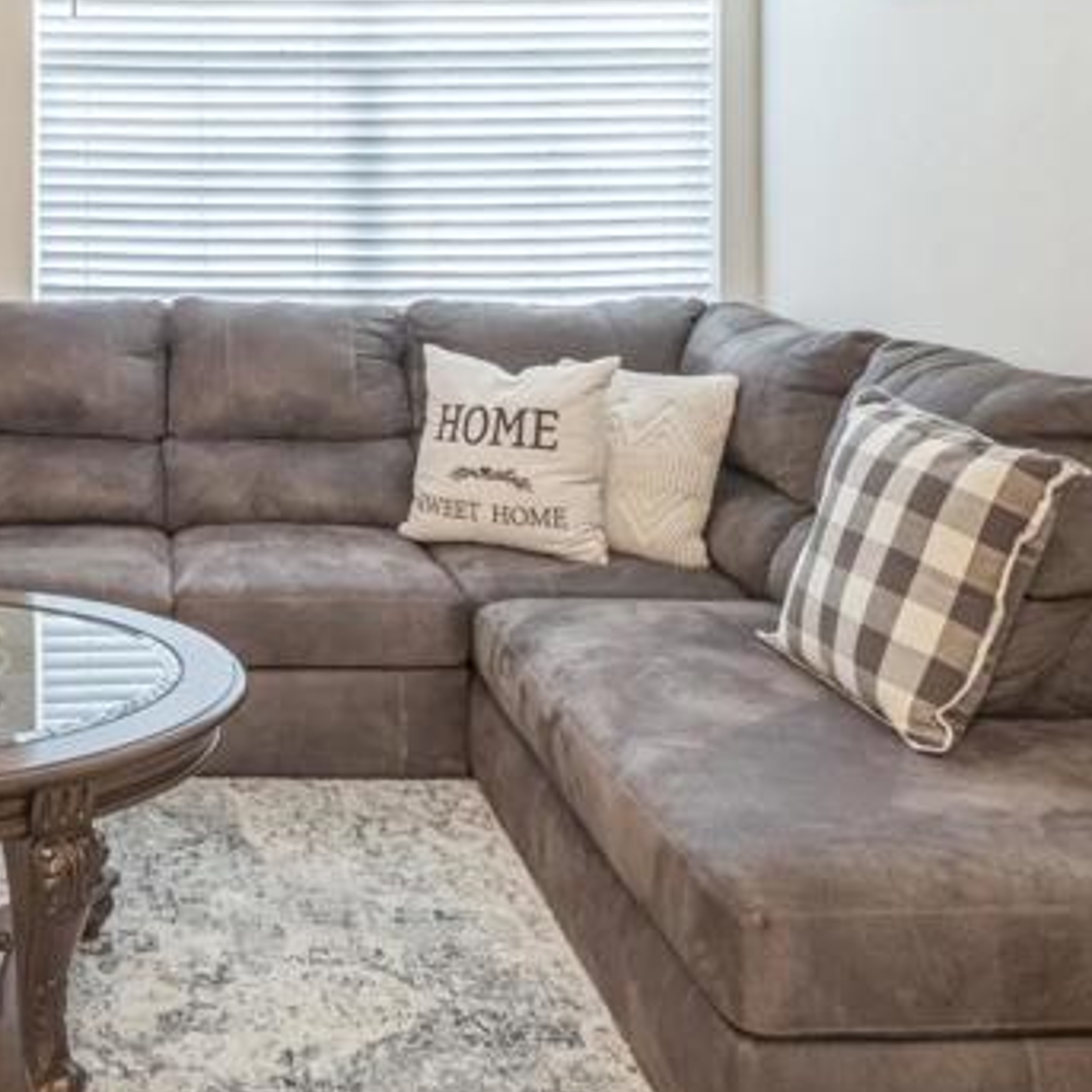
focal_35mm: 38
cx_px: -25
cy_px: 232
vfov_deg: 42.1
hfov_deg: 38.4
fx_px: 1356
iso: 400
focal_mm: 10
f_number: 8
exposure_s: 1/10
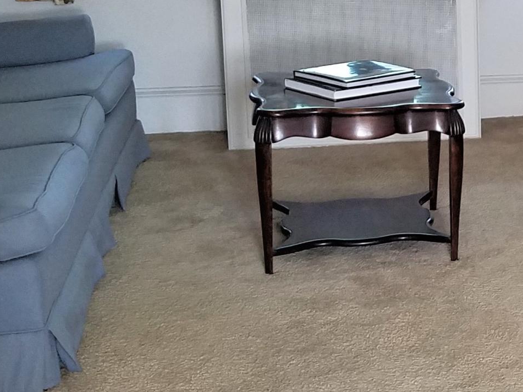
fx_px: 1239
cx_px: 652
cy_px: 89
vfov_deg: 17.9
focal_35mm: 82
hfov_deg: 21.8
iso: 160
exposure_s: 1/30
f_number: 1.7
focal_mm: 4.2
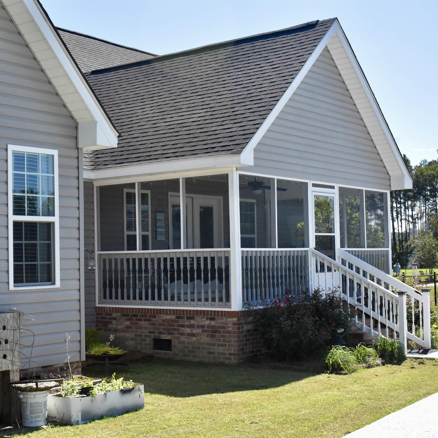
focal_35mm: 58
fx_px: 830
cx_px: 122
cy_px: 219
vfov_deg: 29.6
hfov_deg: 29.2
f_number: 6.3
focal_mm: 30
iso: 1600
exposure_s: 1/4000
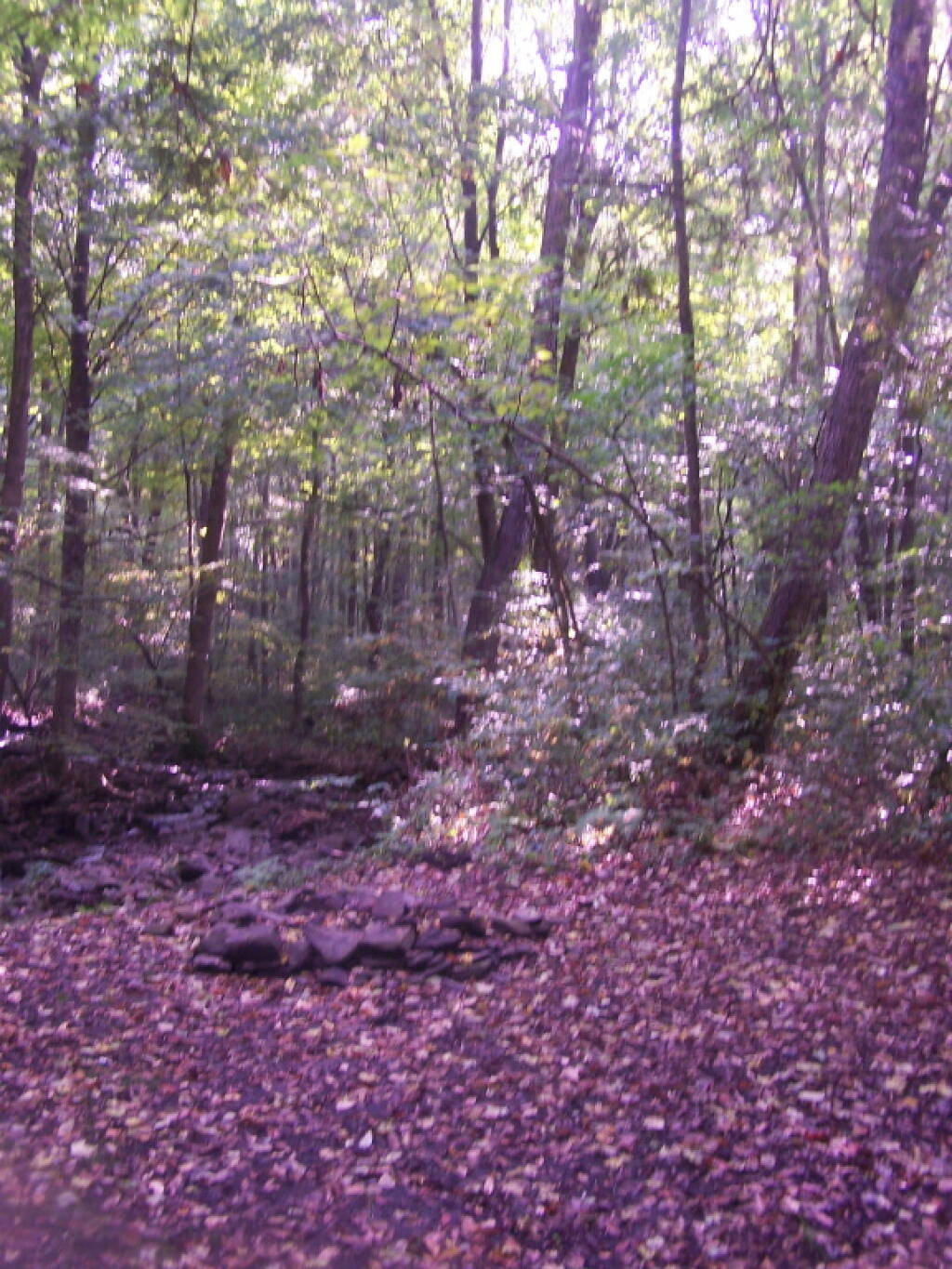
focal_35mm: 38
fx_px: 1393
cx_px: 476
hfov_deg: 37.7
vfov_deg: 49.0
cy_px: 634
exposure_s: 1/30
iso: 140
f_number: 2.8
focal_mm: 6.3
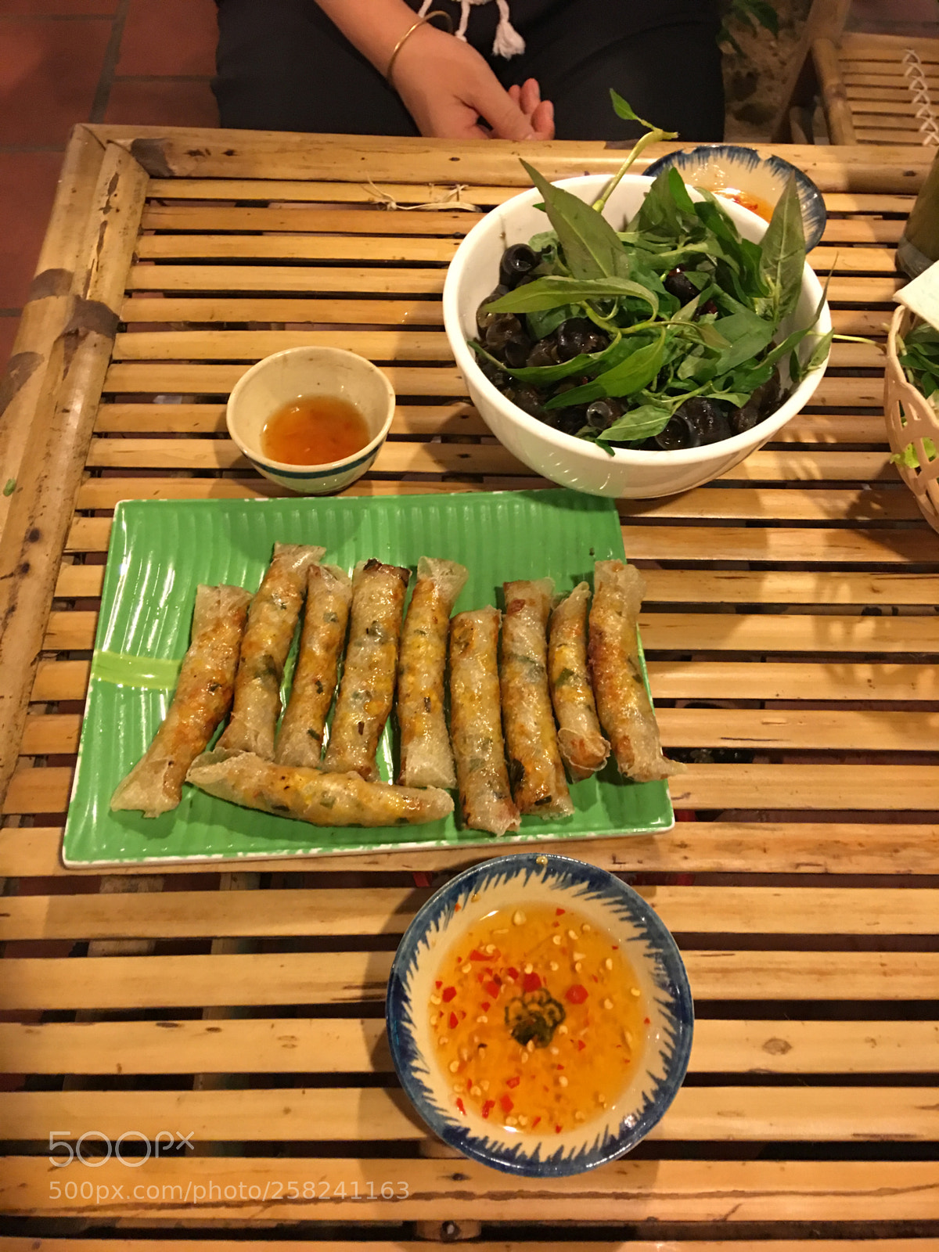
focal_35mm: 29
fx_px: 1049
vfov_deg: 61.7
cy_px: 626
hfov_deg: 48.2
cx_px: 470
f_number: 2.2
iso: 100
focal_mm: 4.15
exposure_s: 1/8
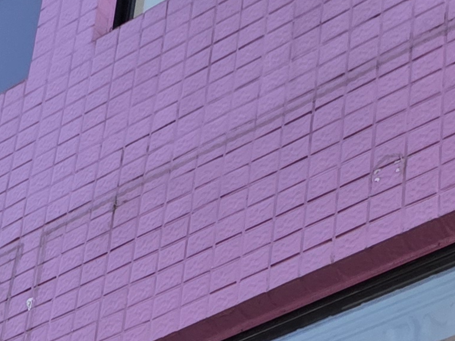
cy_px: 852
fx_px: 1577
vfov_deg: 10.4
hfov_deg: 16.4
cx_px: 203
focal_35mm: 120
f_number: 1.7
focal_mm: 6.3
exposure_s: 1/120
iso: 250
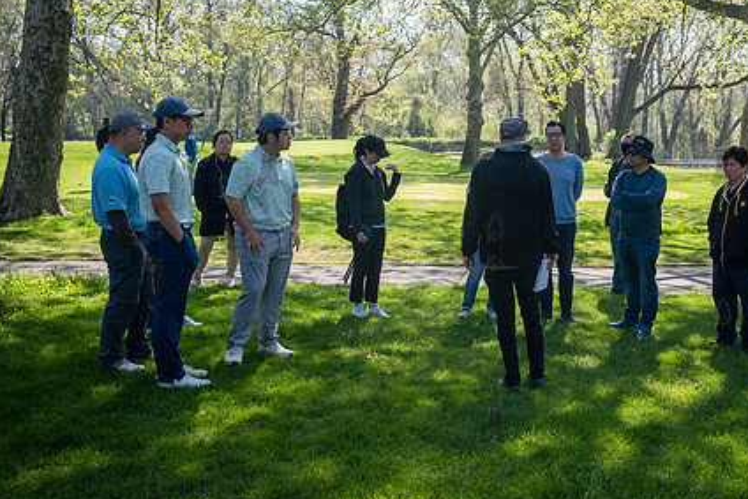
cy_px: 241
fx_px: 998
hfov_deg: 40.6
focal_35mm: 48
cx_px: 494
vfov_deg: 28.1
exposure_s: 1/200
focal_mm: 35
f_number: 6.3
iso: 200
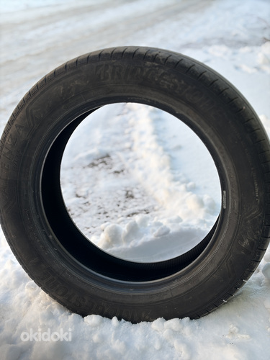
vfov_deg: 36.8
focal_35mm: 52
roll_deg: +0.9
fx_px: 541
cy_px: 180
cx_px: 135
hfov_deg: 28.0
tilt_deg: -23.1
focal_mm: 5.96
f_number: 1.6
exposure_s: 1/250
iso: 32
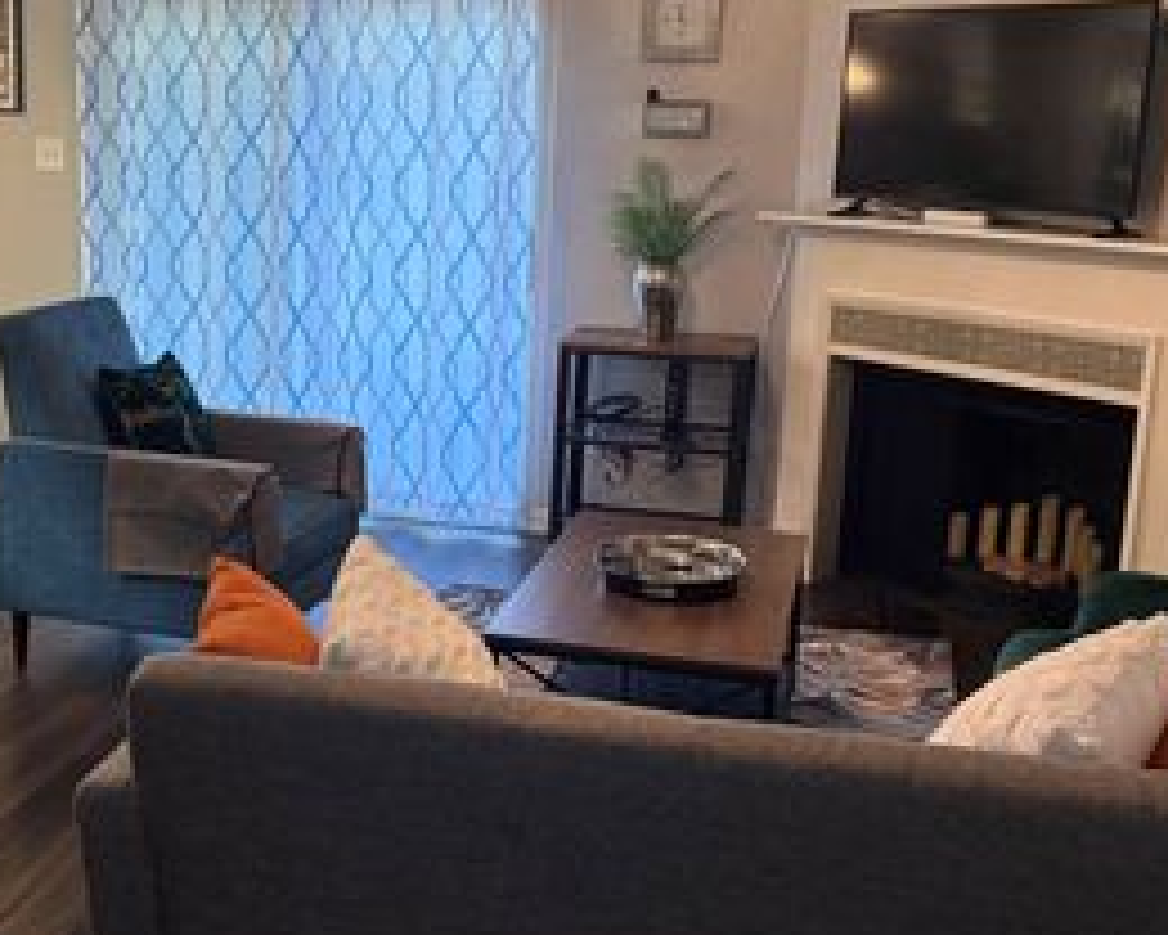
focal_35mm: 45
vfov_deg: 33.4
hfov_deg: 40.3
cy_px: 407
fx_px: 1556
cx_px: 332
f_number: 1.78
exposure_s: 1/60
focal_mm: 6.76
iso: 320
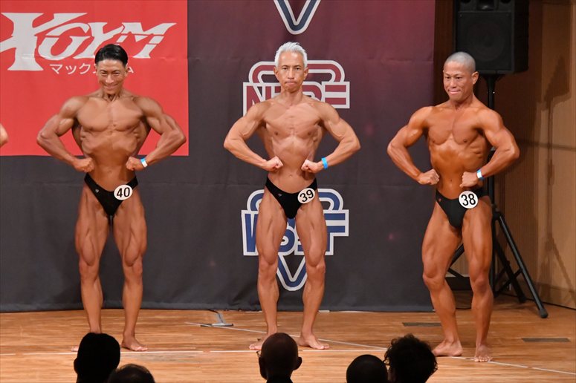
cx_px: 288
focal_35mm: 270
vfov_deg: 5.1
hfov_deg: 7.6
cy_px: 192
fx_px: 4318
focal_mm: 180
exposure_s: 1/400
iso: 10000
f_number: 5.6
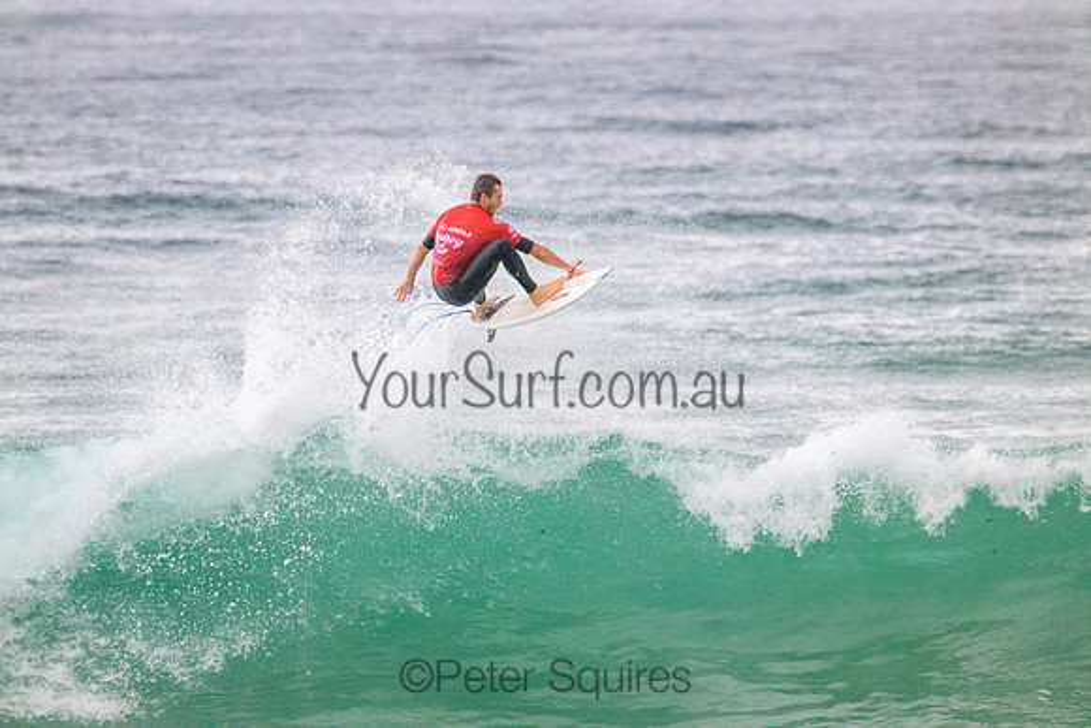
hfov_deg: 2.6
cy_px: 364
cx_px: 546
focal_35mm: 800
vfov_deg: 1.7
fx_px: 24249
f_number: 11
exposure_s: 1/2000
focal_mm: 800
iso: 9000
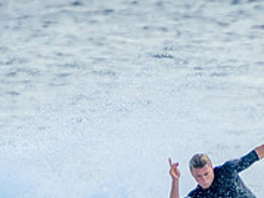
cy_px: 211
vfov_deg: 0.8
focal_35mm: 1871
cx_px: 208
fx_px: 14260
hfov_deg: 1.1
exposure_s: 1/2000
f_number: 5.6
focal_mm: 400
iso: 400
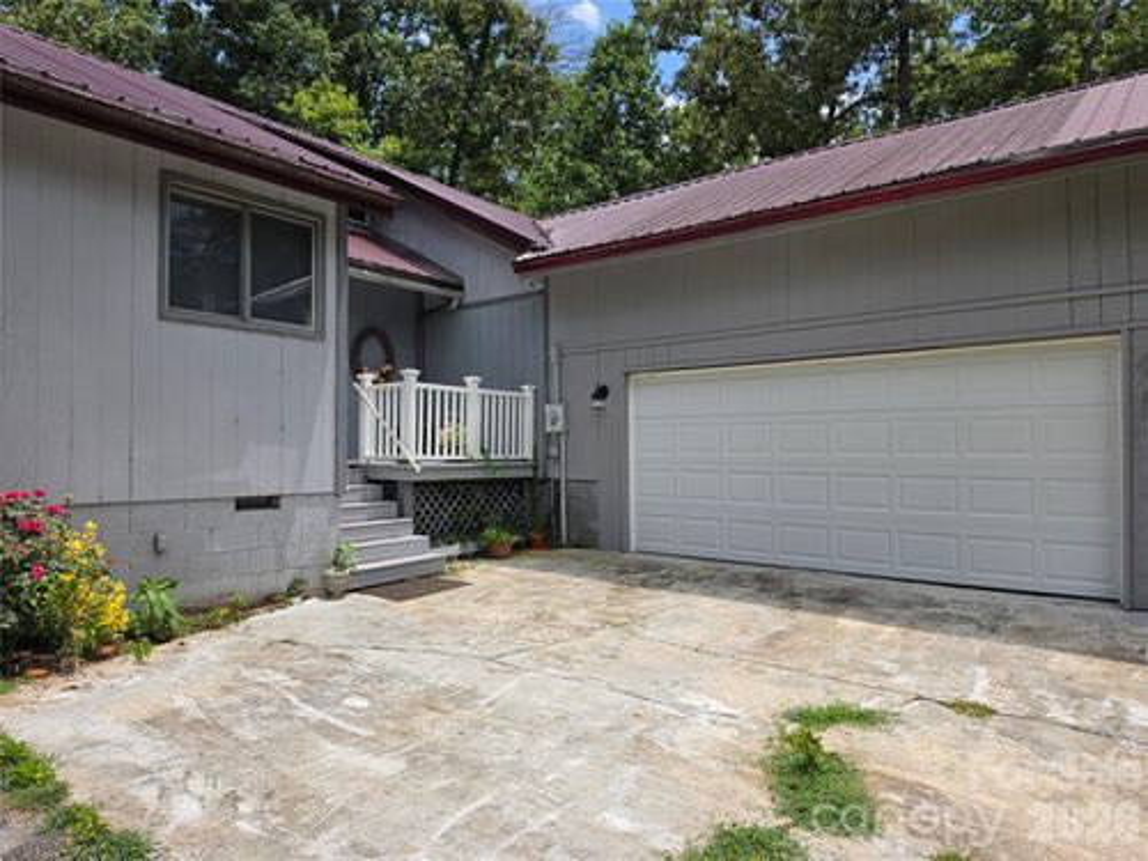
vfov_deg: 58.9
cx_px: 574
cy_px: 430
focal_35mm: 23
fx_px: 763
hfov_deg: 73.9
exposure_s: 1/6571
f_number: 1.4
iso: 64
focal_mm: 6.5
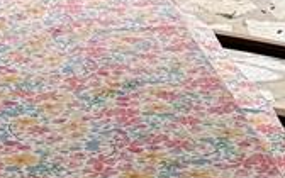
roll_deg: -1.9
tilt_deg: -6.8
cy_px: -147
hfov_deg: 13.4
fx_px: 1204
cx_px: 44
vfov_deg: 8.1
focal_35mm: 155
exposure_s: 1/1361
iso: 80
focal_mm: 6.76
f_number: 1.78
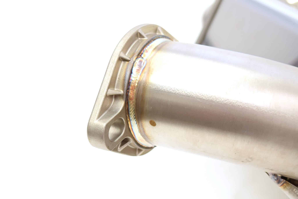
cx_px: 149
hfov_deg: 35.0
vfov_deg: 23.8
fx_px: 472
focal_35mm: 57
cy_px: 100
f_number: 5.6
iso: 400
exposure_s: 1/125
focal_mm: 38
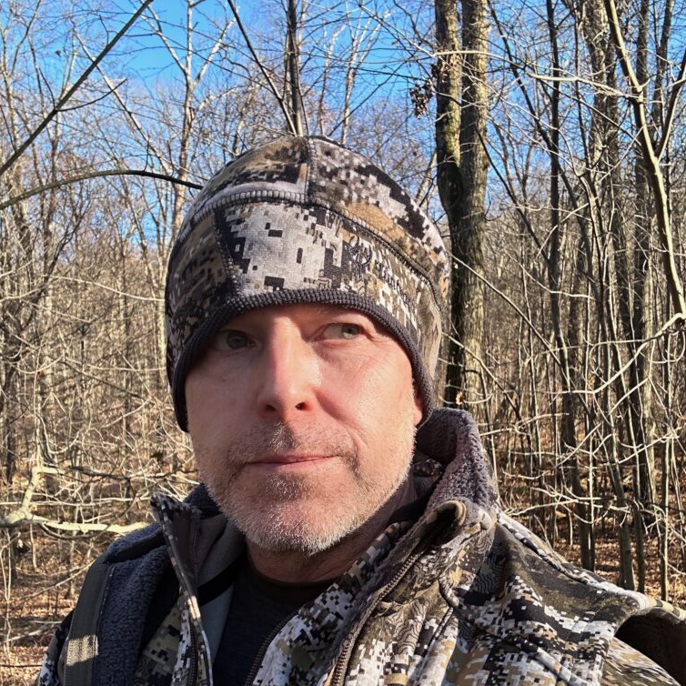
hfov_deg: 46.0
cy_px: 451
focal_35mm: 36
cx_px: 346
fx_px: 807
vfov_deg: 45.4
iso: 25
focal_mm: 2.69
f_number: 1.9
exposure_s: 1/320
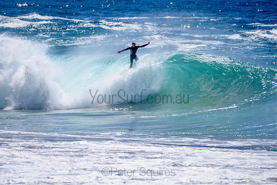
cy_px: 72
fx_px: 4716
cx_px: 142
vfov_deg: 2.2
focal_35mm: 613
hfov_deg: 3.4
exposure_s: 1/2000
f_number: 5.6
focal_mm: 500
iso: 90
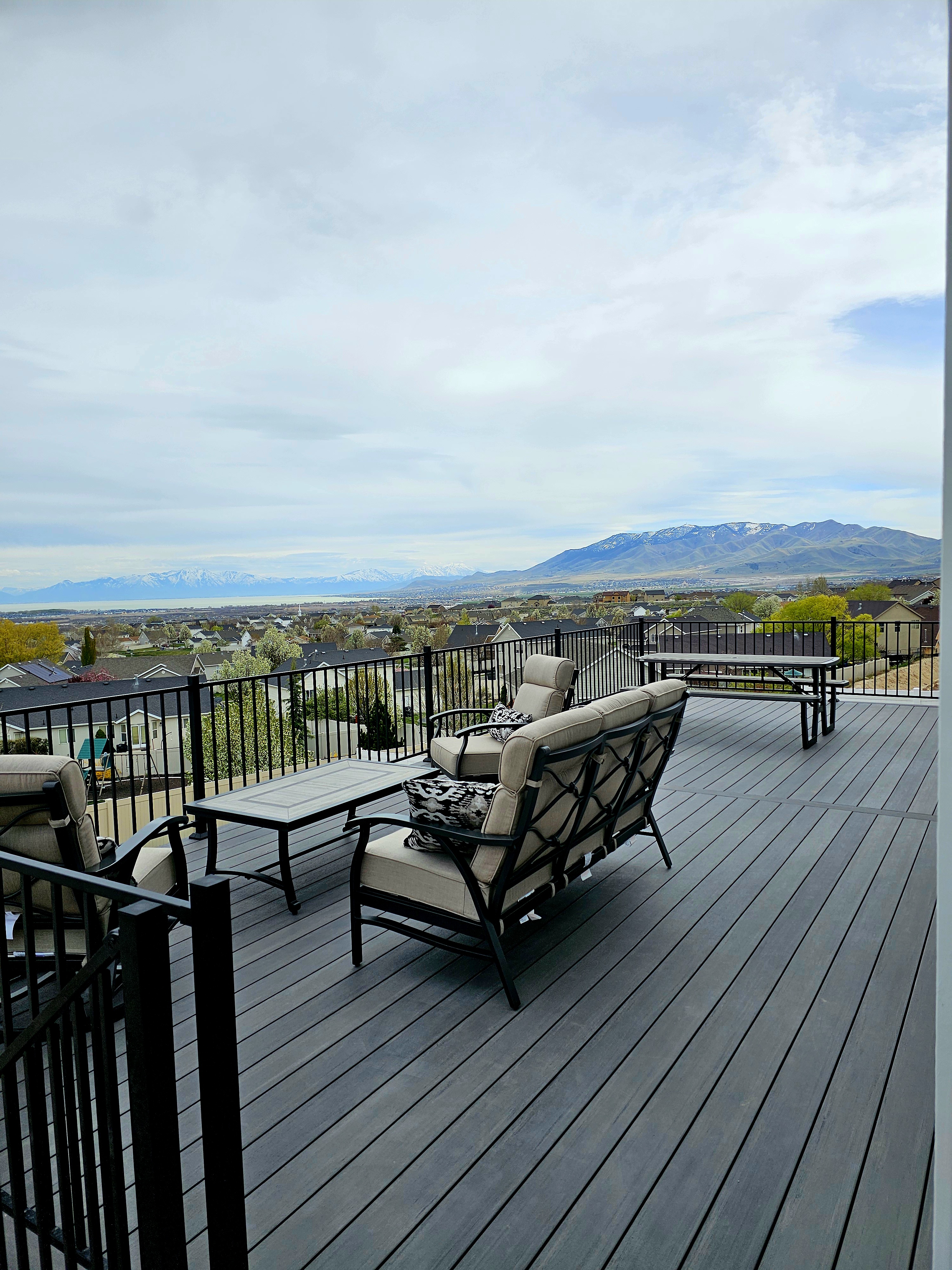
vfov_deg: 73.9
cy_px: 635
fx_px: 843
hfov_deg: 58.9
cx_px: 476
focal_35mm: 23
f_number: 1.7
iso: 10
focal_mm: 6.3
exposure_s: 1/1429
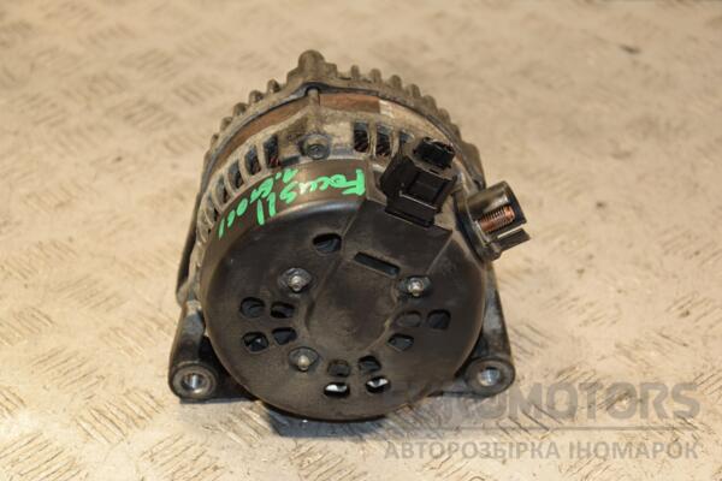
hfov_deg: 26.0
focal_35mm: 78
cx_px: 361
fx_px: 1564
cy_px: 240
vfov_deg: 17.5
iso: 800
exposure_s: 1/125
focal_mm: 52
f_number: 5
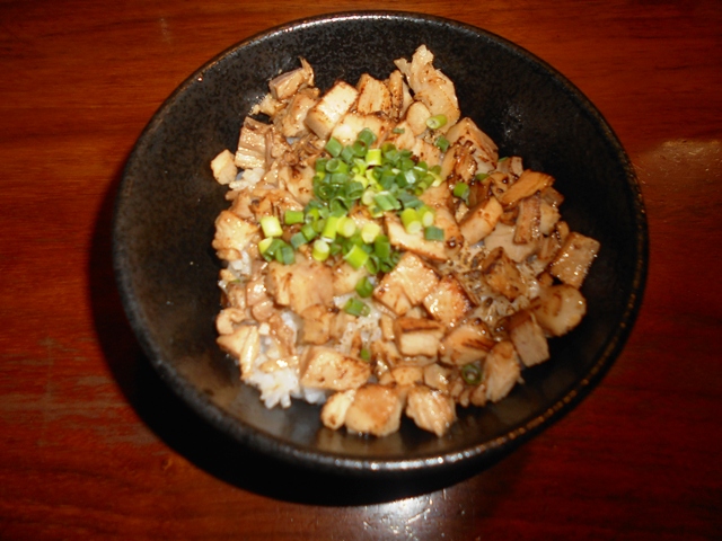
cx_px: 361
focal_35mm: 26
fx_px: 542
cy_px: 270
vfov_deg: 53.1
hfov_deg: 67.3
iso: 80
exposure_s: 1/25
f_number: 3.2
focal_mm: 4.6
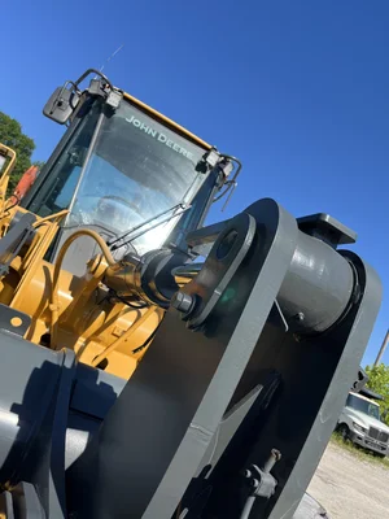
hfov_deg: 53.1
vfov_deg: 67.3
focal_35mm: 26
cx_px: 194
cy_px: 260
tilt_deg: +7.1
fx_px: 390
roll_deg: -25.6
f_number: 1.6
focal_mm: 5.1
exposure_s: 1/2632
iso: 50
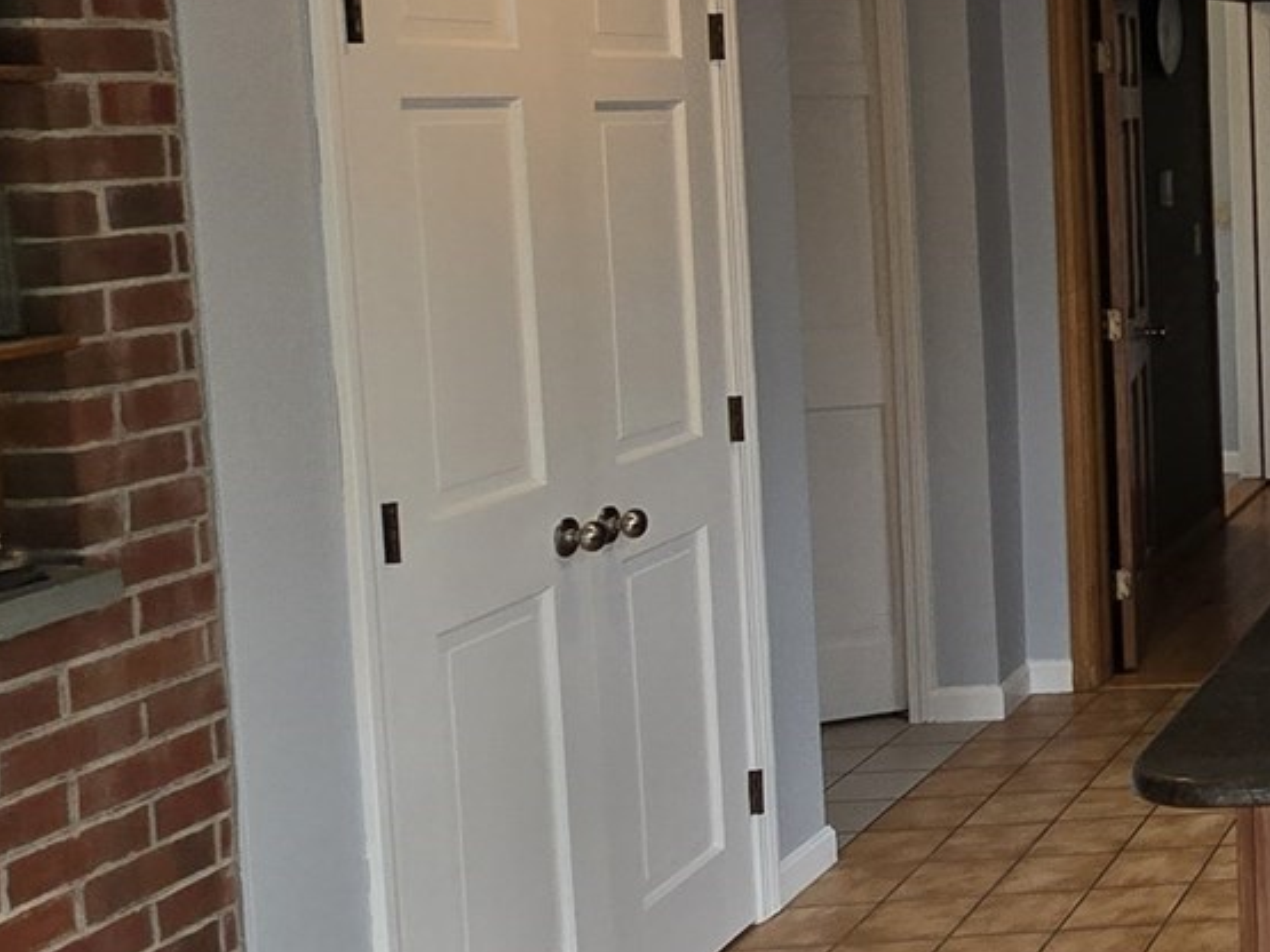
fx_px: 1761
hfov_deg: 25.8
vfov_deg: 29.8
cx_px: 2025
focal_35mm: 48
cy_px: 256
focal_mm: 2.2
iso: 50
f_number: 2.2
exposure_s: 1/120
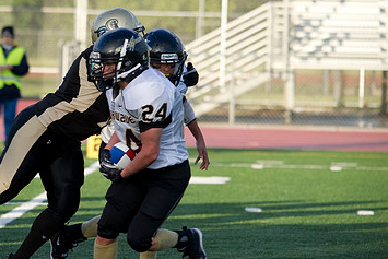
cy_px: 128
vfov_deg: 3.4
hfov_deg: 5.0
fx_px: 4399
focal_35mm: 408
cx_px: 93
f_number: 5.6
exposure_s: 1/1000
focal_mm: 250
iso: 900
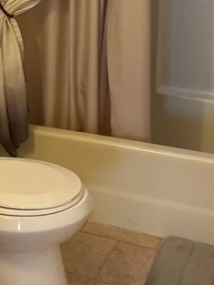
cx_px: -76
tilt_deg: -10.8
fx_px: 700
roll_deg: +3.1
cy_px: 40
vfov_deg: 22.6
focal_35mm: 85
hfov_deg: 16.3
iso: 125
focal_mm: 4.2
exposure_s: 1/60
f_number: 1.6
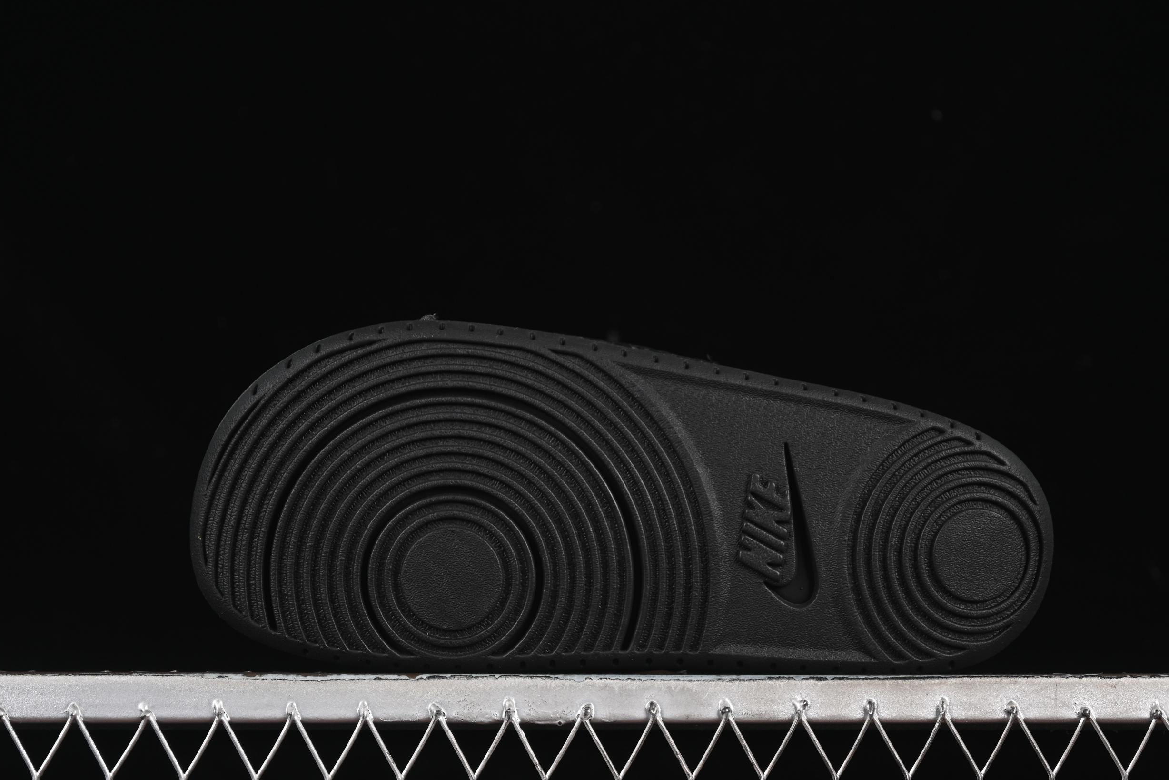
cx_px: 613
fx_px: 2760
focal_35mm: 85
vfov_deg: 16.1
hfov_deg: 23.9
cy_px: 394
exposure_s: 1/50
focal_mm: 50
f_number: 6.3
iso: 160
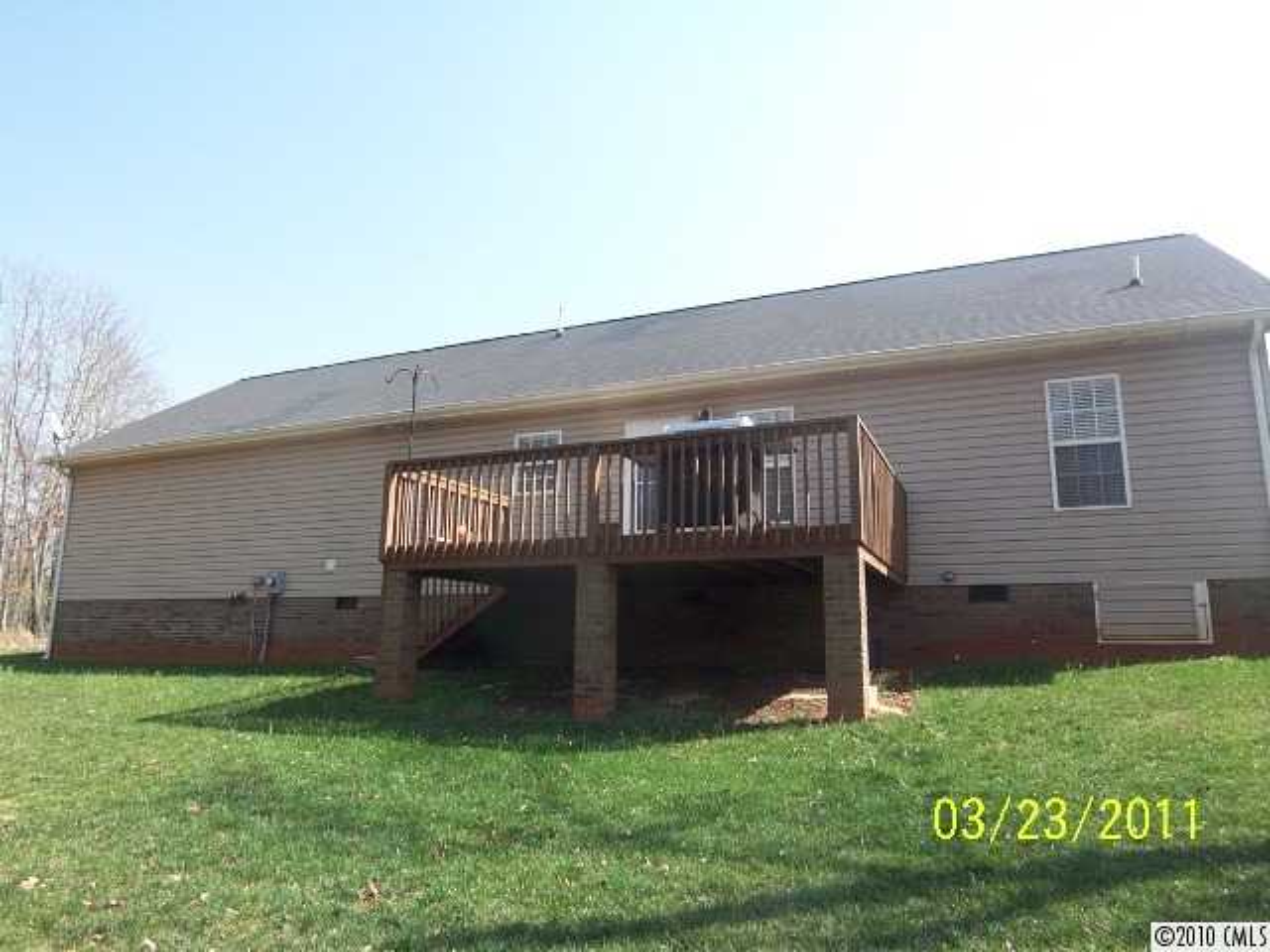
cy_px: 476
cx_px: 635
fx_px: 844
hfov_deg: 73.9
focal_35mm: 23
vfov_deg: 58.9
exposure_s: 1/100
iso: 50
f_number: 5.6
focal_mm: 3.8
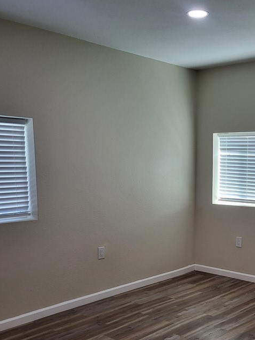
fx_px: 413
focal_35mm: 42
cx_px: 188
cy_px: 218
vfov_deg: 44.3
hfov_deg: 33.7
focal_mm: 5.4
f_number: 1.8
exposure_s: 1/120
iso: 160
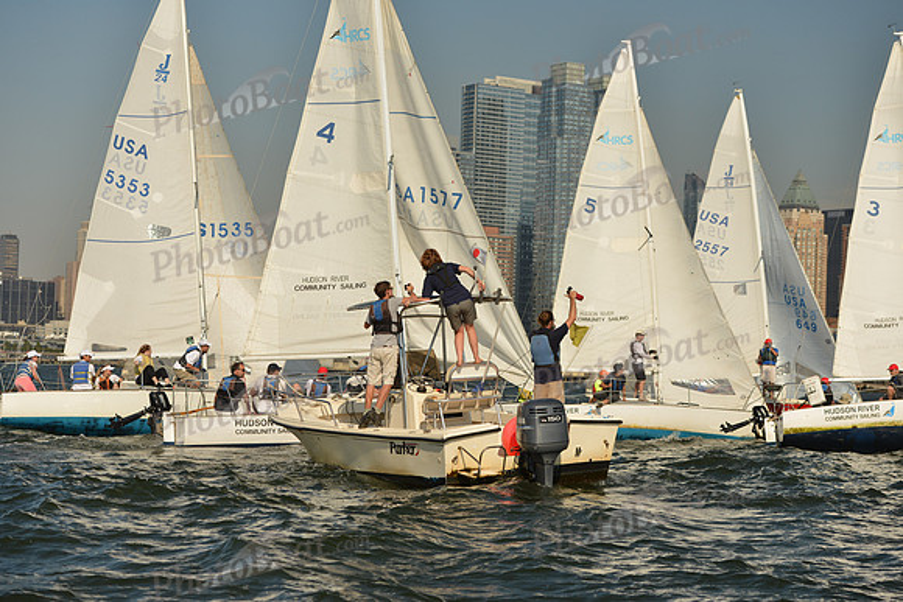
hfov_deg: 26.0
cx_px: 452
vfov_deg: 17.5
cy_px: 301
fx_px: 1957
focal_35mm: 78
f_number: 5.6
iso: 320
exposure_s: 1/1600
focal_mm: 78
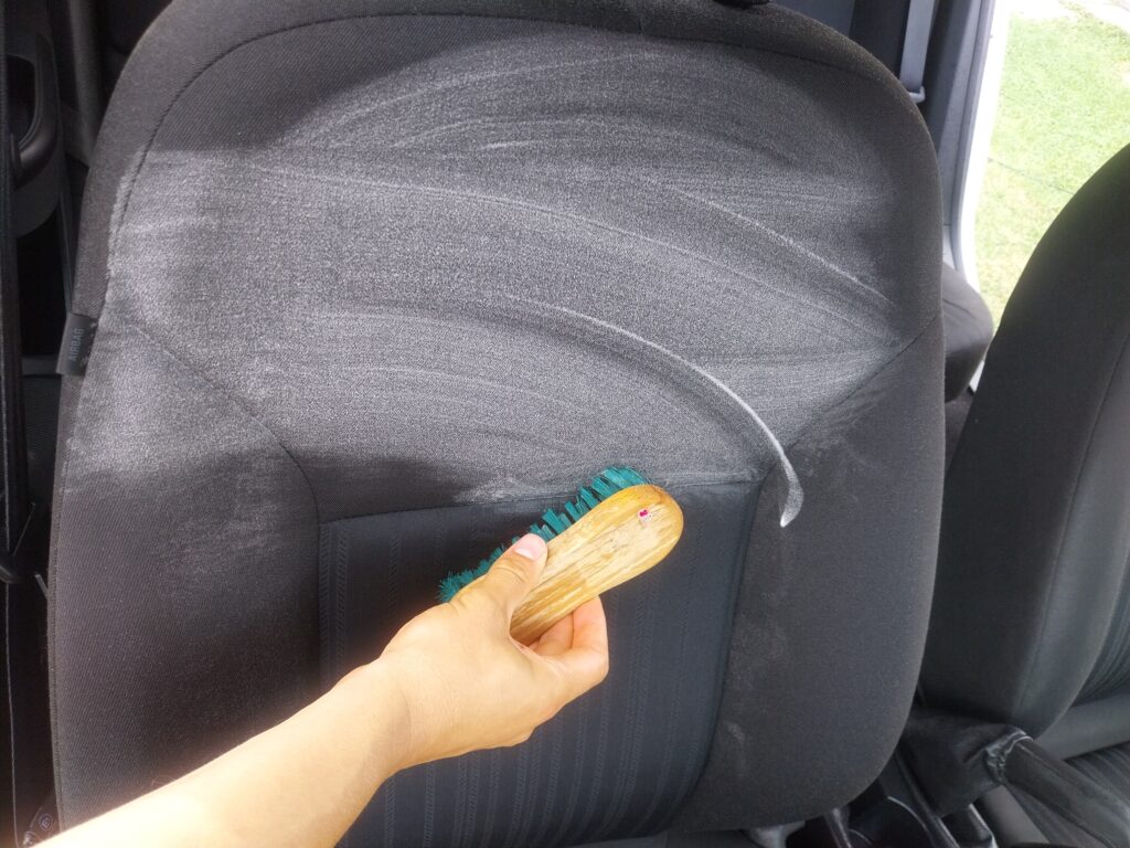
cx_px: 565
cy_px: 424
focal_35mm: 26
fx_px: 849
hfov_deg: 67.3
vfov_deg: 53.1
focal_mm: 4
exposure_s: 1/50
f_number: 1.8
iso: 25
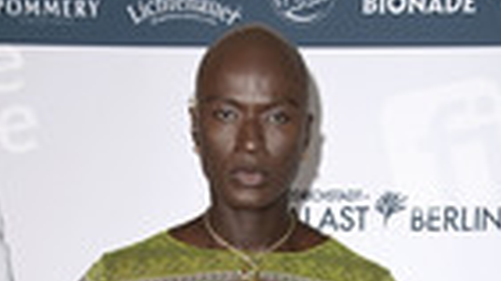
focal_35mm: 125
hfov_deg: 17.2
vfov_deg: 8.8
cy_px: 665
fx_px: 1659
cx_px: 242
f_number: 5.6
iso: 640
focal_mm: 42
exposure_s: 1/250
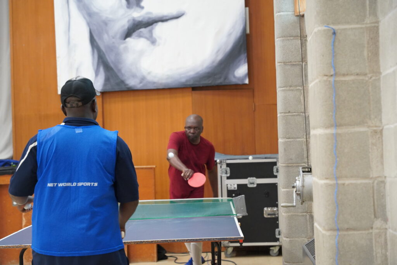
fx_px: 772
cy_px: 132
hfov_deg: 28.8
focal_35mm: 70
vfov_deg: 19.5
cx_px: 198
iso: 6400
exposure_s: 1/160
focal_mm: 70
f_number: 4
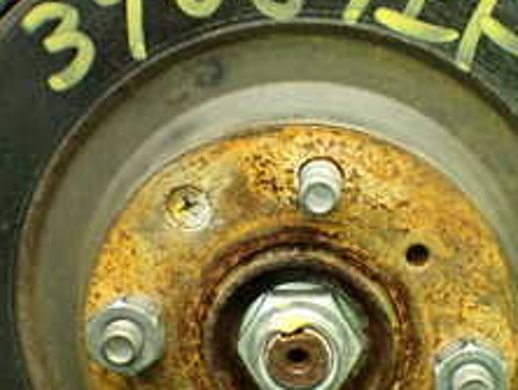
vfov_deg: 18.2
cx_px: 303
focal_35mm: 81
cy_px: 269
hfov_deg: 24.1
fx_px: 1213
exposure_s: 1/80
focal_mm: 5.4
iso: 800
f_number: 2.3
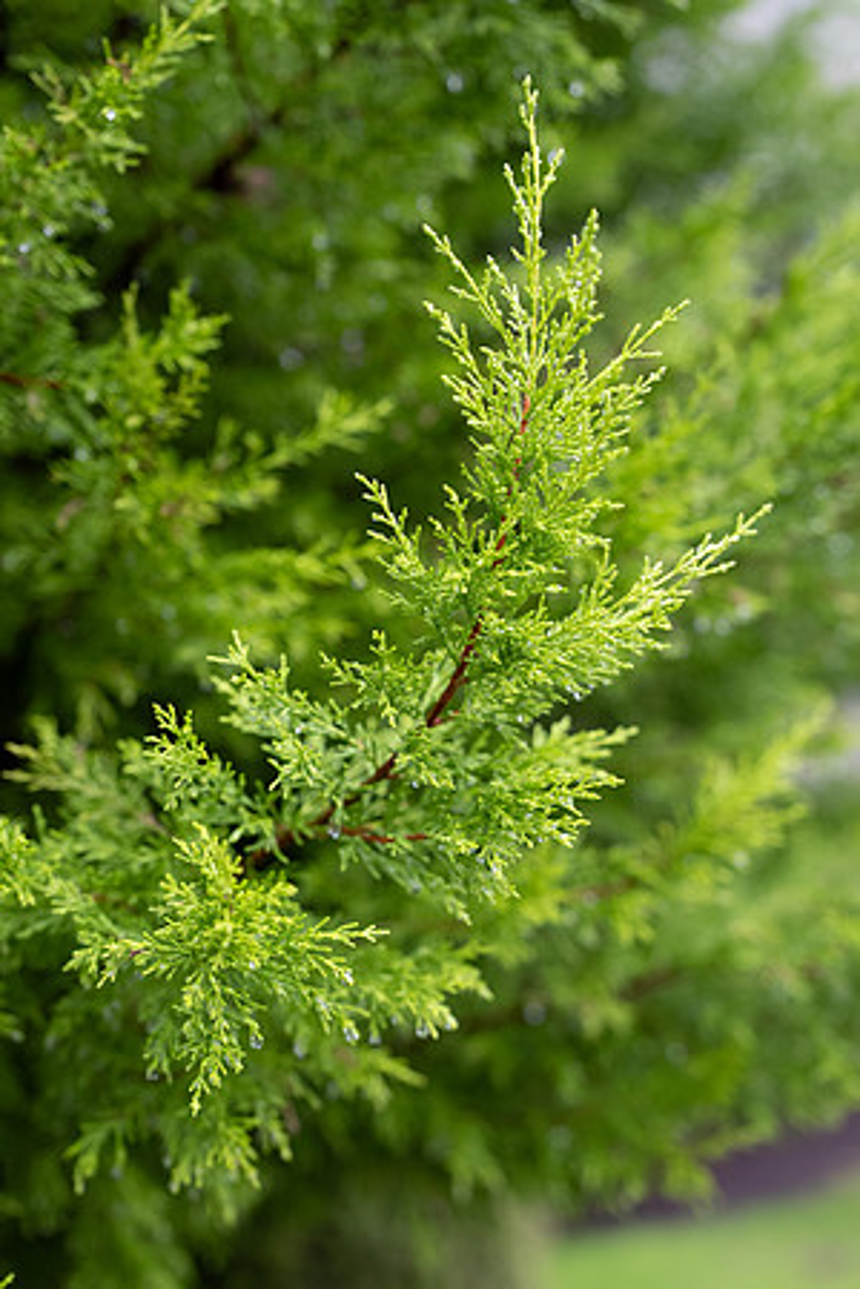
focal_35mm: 54
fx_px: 1935
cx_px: 430
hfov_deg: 25.1
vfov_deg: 36.9
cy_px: 644
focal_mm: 54
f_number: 2.8
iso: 200
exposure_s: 1/60
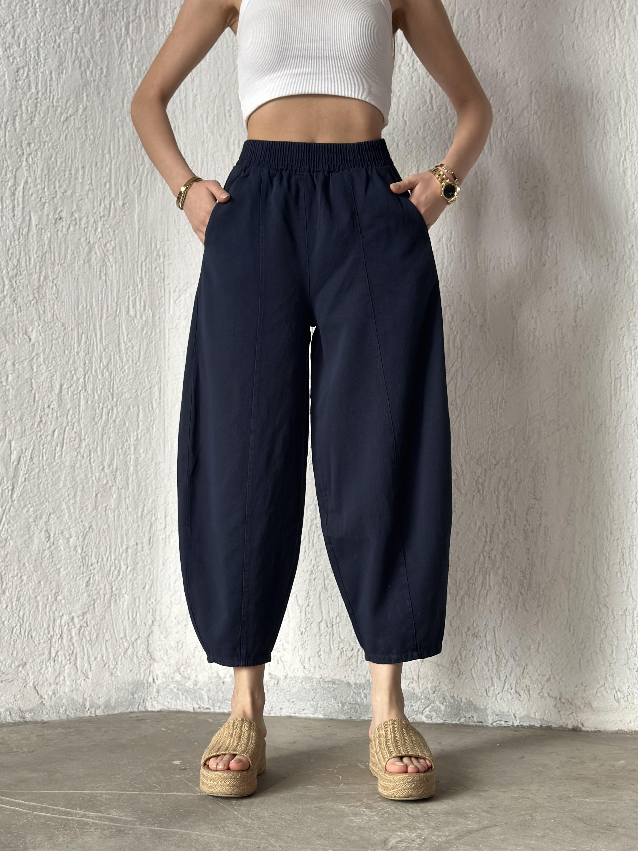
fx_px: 1180
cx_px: 319
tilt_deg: +2.0
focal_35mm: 48
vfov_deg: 39.7
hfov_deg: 30.3
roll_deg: -0.8
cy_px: 426
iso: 100
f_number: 1.78
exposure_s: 1/121
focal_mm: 6.86
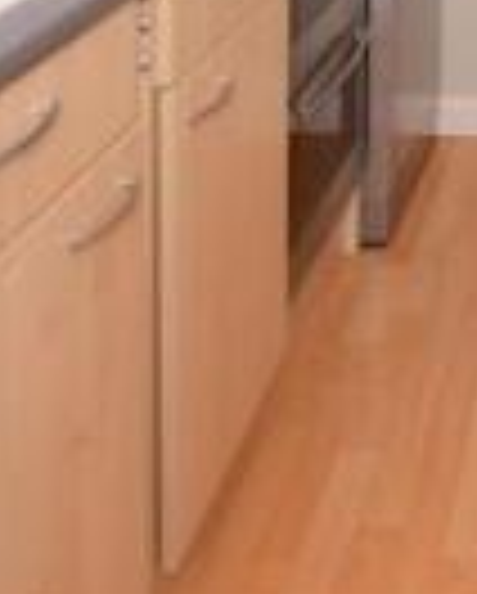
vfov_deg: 21.2
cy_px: -380
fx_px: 1232
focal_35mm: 70
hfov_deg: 19.6
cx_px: 675
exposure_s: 1/100
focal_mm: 10
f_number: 5
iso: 200
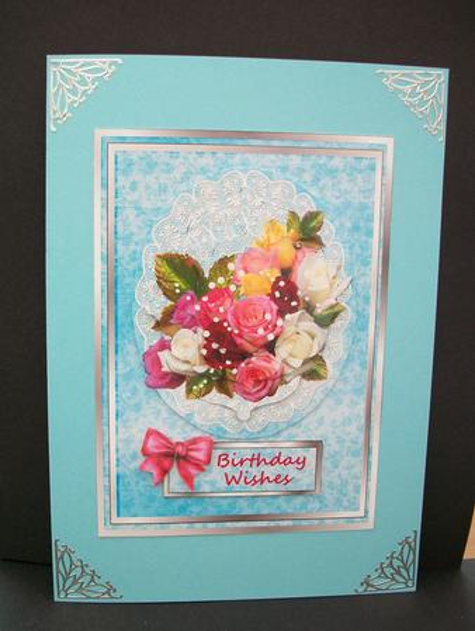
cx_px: 238
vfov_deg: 53.9
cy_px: 316
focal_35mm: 34
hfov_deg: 41.9
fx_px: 621
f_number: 2.8
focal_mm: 5.7
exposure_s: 1/125
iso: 80
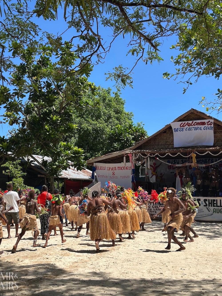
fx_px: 410
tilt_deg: +5.4
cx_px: 111
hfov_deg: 30.3
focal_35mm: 48
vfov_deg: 39.7
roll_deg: -1.5
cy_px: 148
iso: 100
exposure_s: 1/5000
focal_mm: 6.86
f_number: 1.78
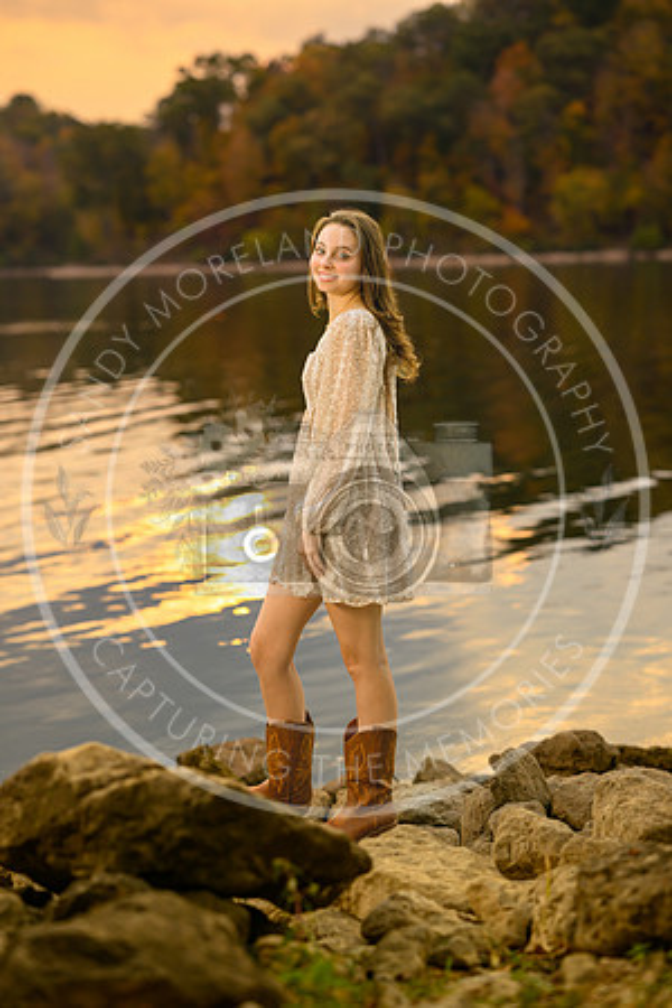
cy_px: 504
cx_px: 336
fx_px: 2380
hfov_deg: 16.1
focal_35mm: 85
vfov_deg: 23.9
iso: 400
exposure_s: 1/1600
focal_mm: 85
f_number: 2.8
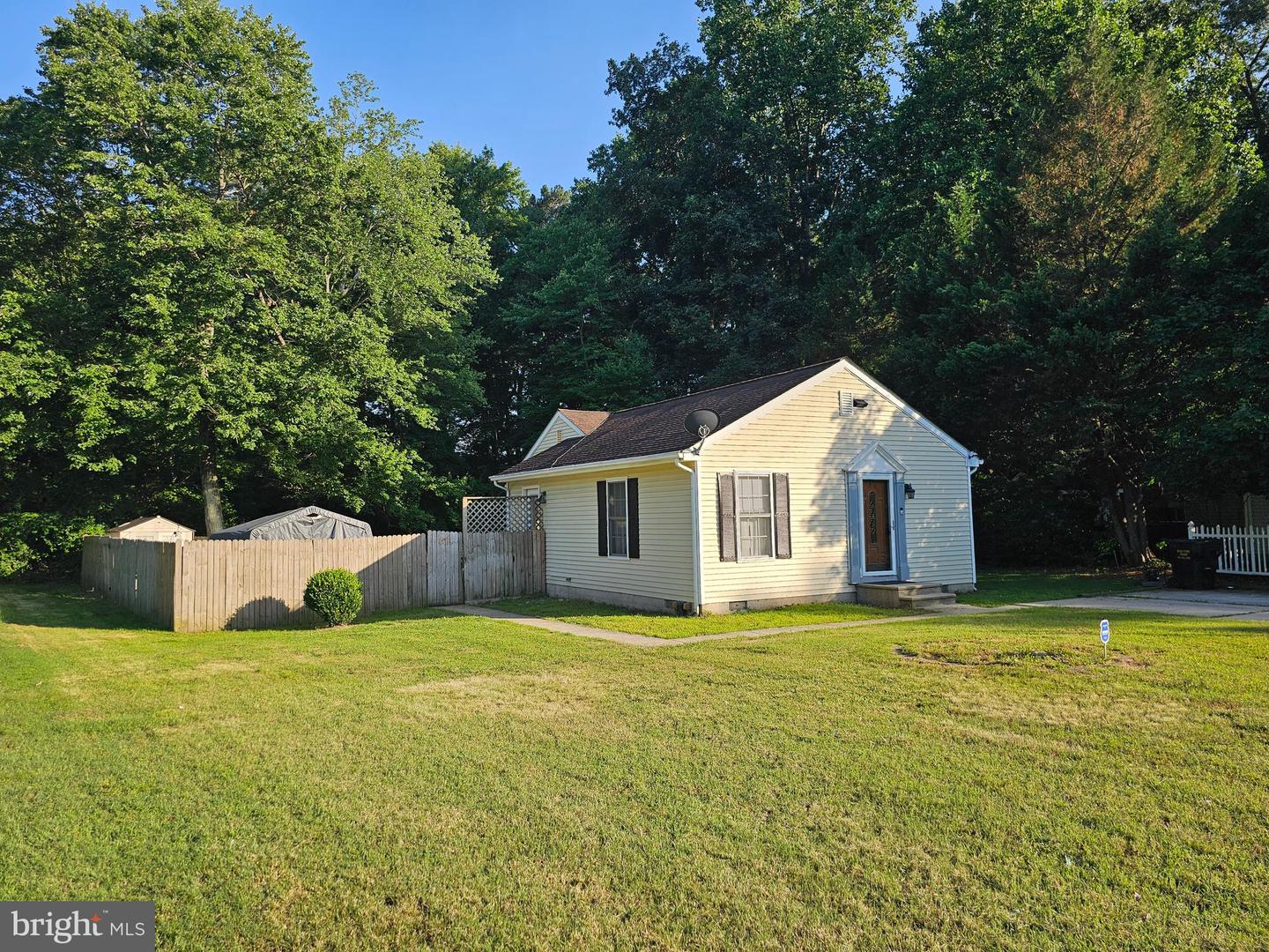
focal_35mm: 23
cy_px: 476
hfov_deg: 73.9
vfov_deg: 58.9
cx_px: 634
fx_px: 843
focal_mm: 6.3
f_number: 1.7
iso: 16
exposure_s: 1/511
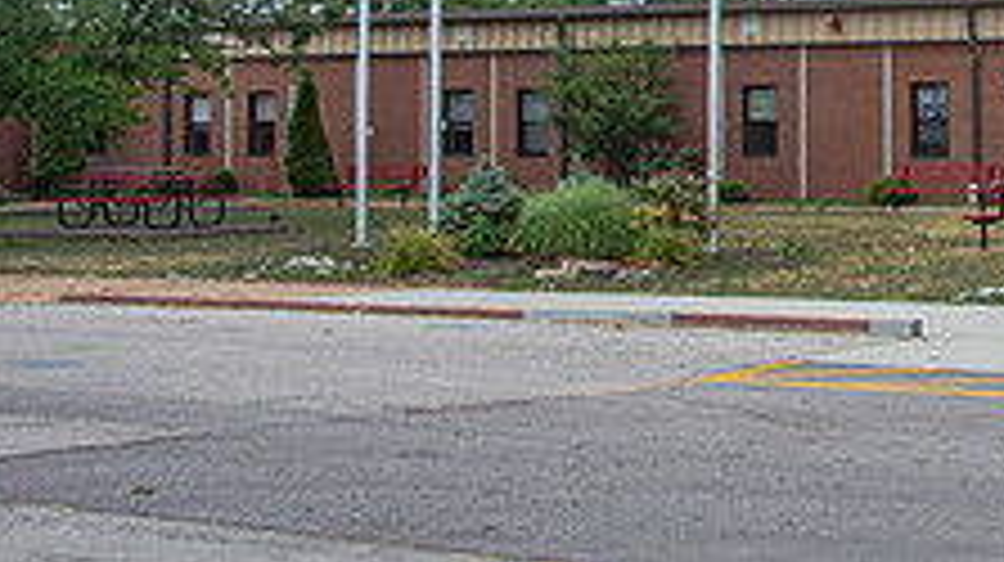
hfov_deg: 22.2
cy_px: -31
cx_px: 1144
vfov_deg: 13.2
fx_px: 2394
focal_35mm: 90
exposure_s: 1/250
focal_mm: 22
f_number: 8
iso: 100
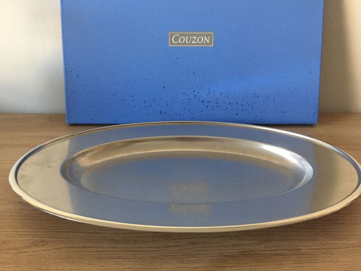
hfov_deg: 61.7
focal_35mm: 29
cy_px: 136
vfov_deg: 48.2
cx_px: 180
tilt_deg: -21.2
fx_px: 302
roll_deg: -1.3
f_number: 2.2
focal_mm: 4.15
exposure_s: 1/17
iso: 320
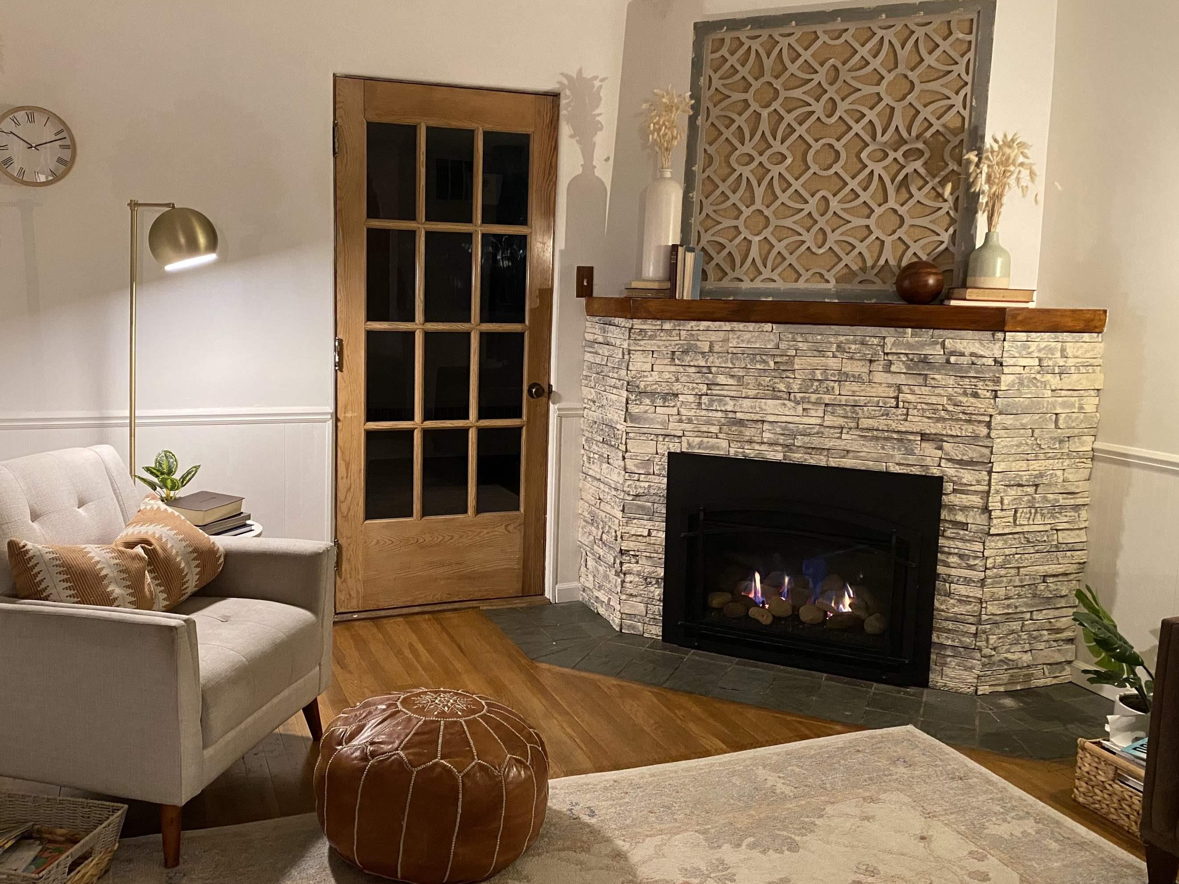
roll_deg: -1.8
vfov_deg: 46.8
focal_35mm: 30
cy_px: 416
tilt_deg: -6.0
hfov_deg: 59.8
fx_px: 1022
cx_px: 519
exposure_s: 1/40
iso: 500
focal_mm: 4.25
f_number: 1.8
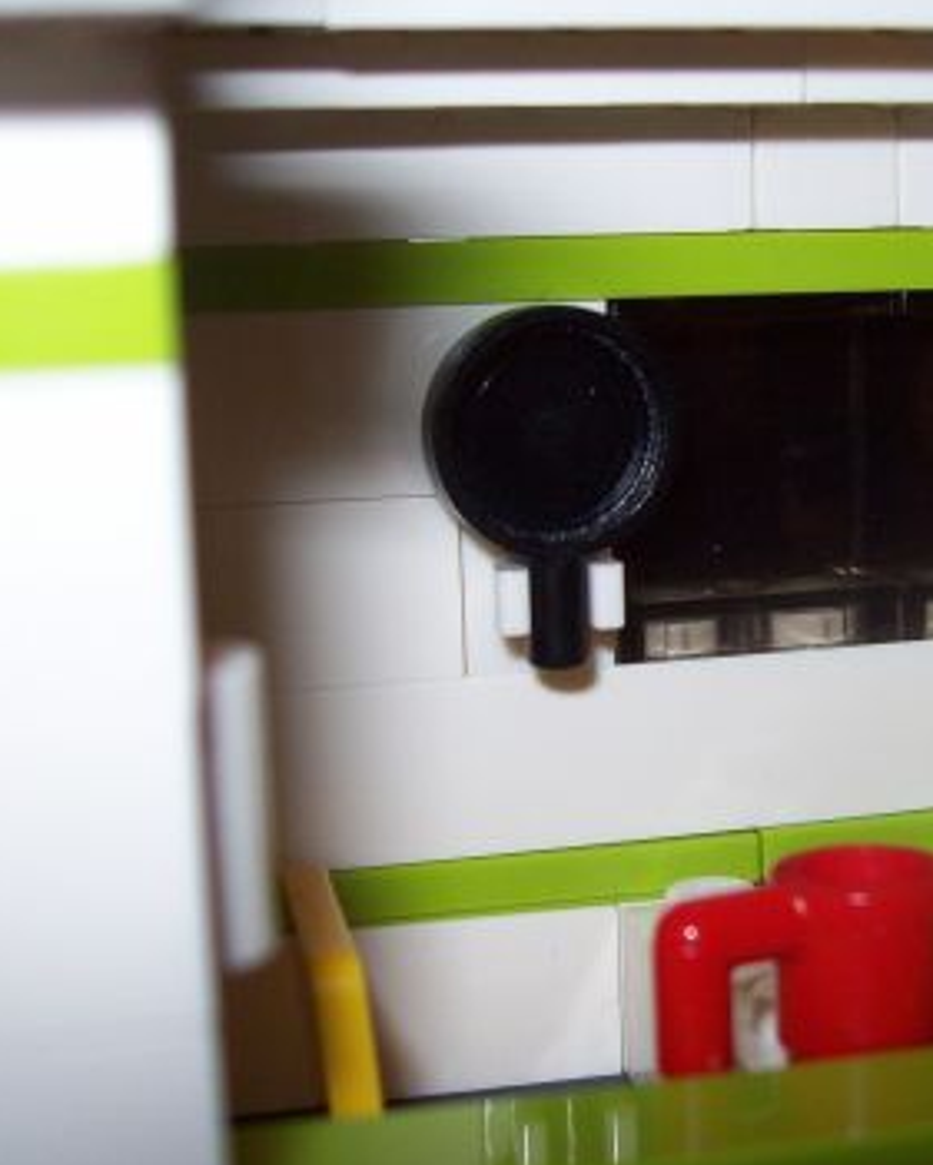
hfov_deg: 23.6
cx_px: 727
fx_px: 2208
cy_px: 541
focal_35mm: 64
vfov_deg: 29.6
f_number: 2.7
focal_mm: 6
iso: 80
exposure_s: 1/64
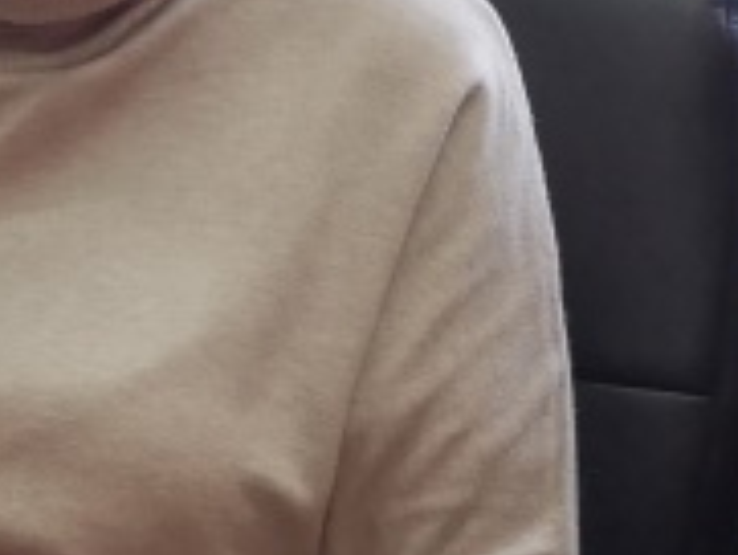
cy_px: 4
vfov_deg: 9.6
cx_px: -836
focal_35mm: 153
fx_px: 3264
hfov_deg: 11.4
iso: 160
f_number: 1.8
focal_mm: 3.95
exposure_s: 1/100
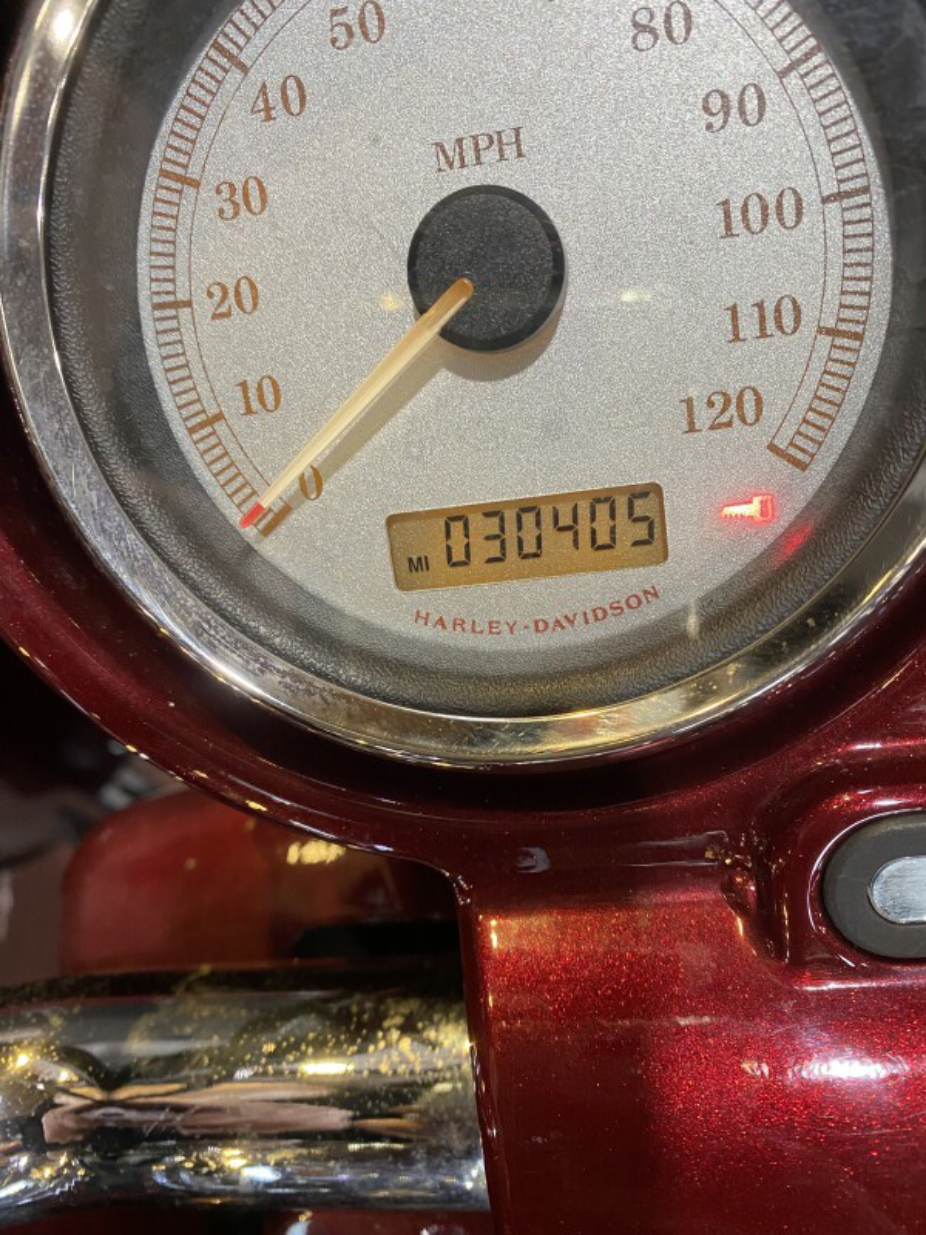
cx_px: 463
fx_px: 927
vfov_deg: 67.3
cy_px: 618
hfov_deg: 53.1
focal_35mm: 26
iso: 125
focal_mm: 4.25
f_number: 1.8
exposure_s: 1/60
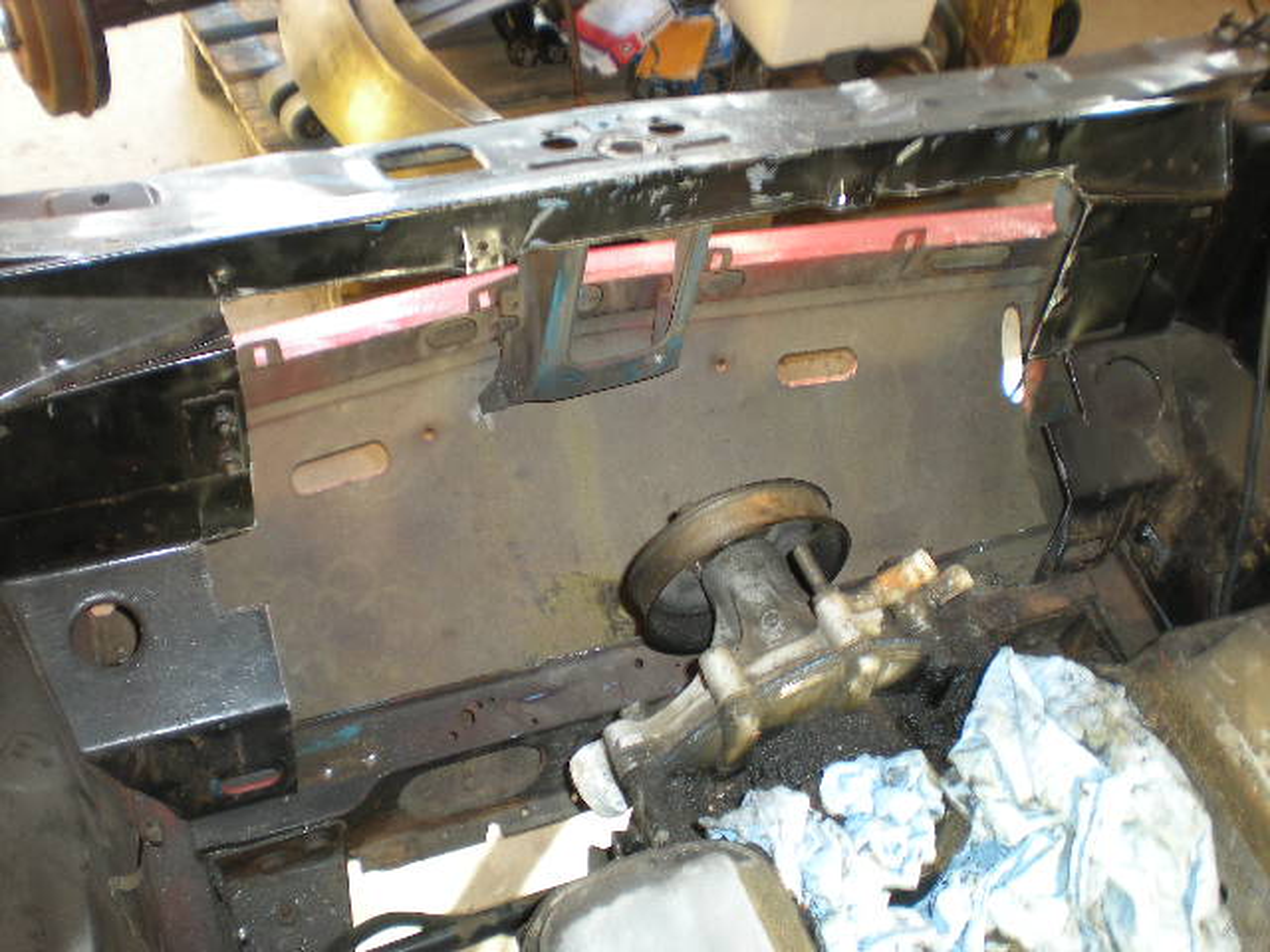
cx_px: 635
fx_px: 1394
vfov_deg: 37.7
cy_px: 476
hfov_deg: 49.0
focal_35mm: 38
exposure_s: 1/30
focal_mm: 6.3
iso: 84
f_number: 3.1
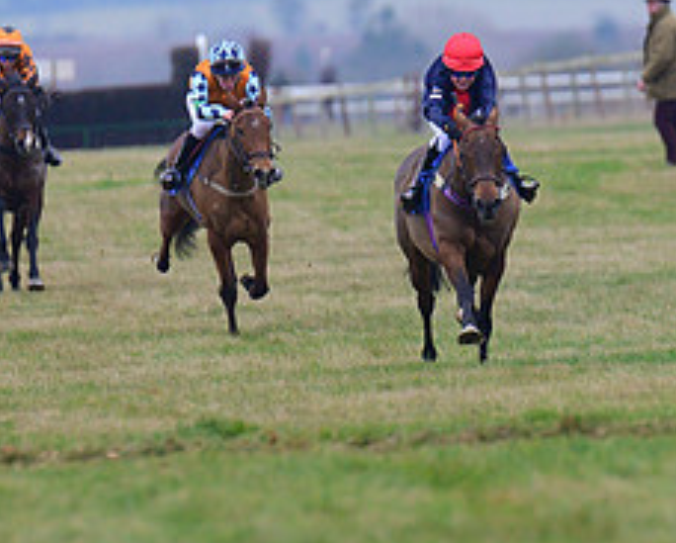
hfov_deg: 1.9
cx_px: 415
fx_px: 20854
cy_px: 172
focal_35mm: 1041
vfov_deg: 1.5
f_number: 5
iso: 1250
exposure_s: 1/800
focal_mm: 300
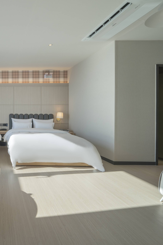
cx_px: -3
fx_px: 143
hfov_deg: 48.2
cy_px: 113
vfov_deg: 81.1
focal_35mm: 21
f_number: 10
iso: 100
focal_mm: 12
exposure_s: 1/60
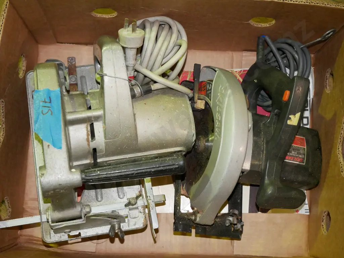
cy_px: 129
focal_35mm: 54
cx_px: 172
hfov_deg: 35.5
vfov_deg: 27.1
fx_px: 537
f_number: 4.6
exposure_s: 1/80
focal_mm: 27
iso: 3200
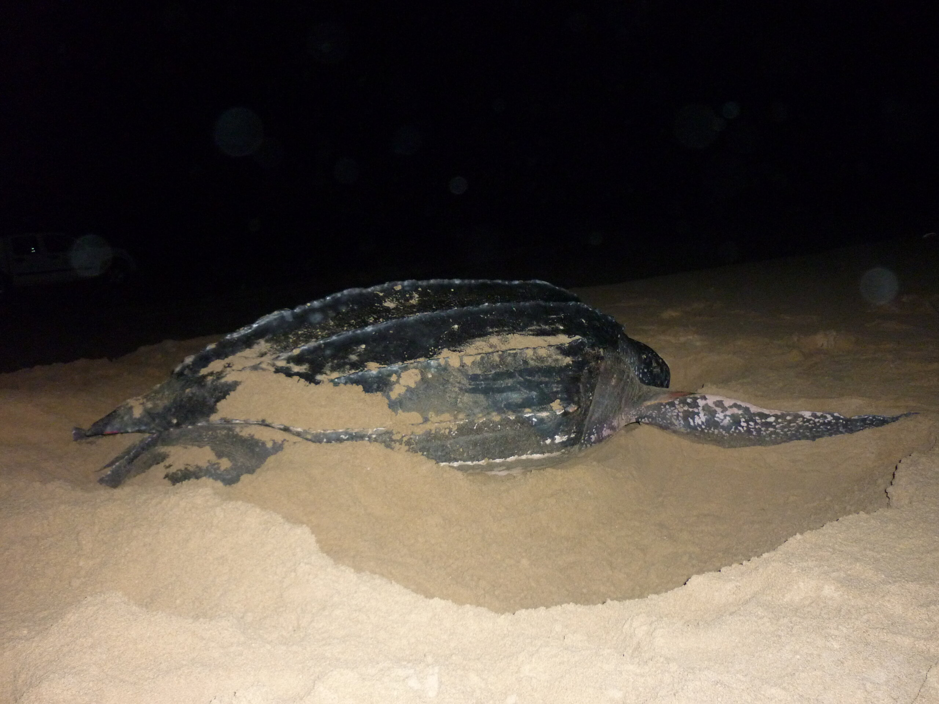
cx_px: 470
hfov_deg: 55.4
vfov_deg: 42.9
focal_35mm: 33
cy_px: 352
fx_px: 895
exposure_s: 1/125
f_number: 2.8
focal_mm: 5.5
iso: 320
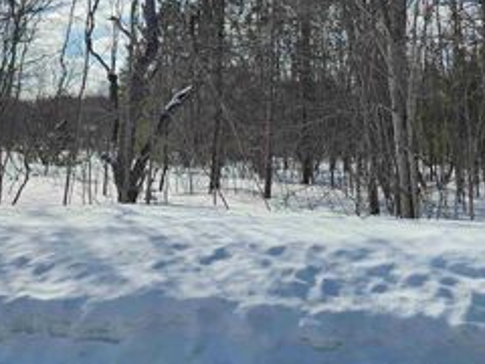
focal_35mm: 48
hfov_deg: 39.7
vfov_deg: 28.7
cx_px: 236
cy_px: 13
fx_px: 673
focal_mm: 6.4
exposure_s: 1/2049
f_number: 1.8
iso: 12
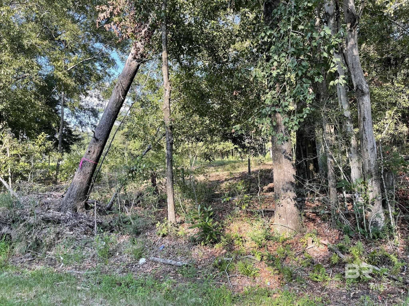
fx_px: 307
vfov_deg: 53.1
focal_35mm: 26
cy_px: 153
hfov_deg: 67.3
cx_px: 204
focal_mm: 5.1
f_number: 1.6
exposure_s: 1/291
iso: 32
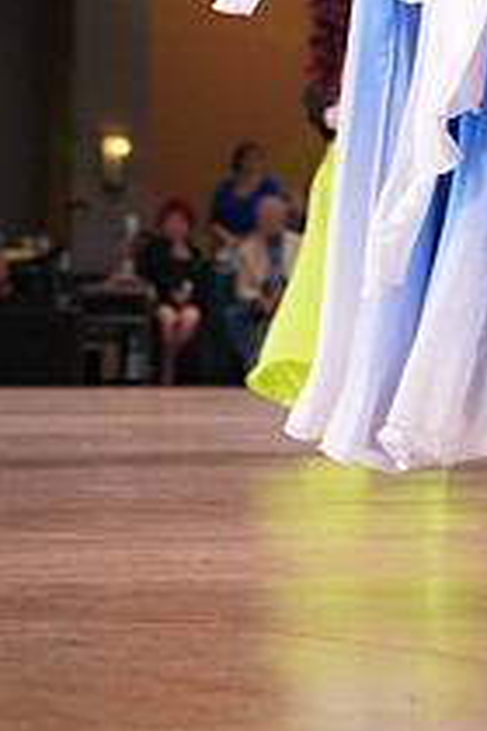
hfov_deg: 6.0
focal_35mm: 226
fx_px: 4586
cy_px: -219
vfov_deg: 9.0
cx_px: 666
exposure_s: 1/320
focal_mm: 82
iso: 2000
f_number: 4
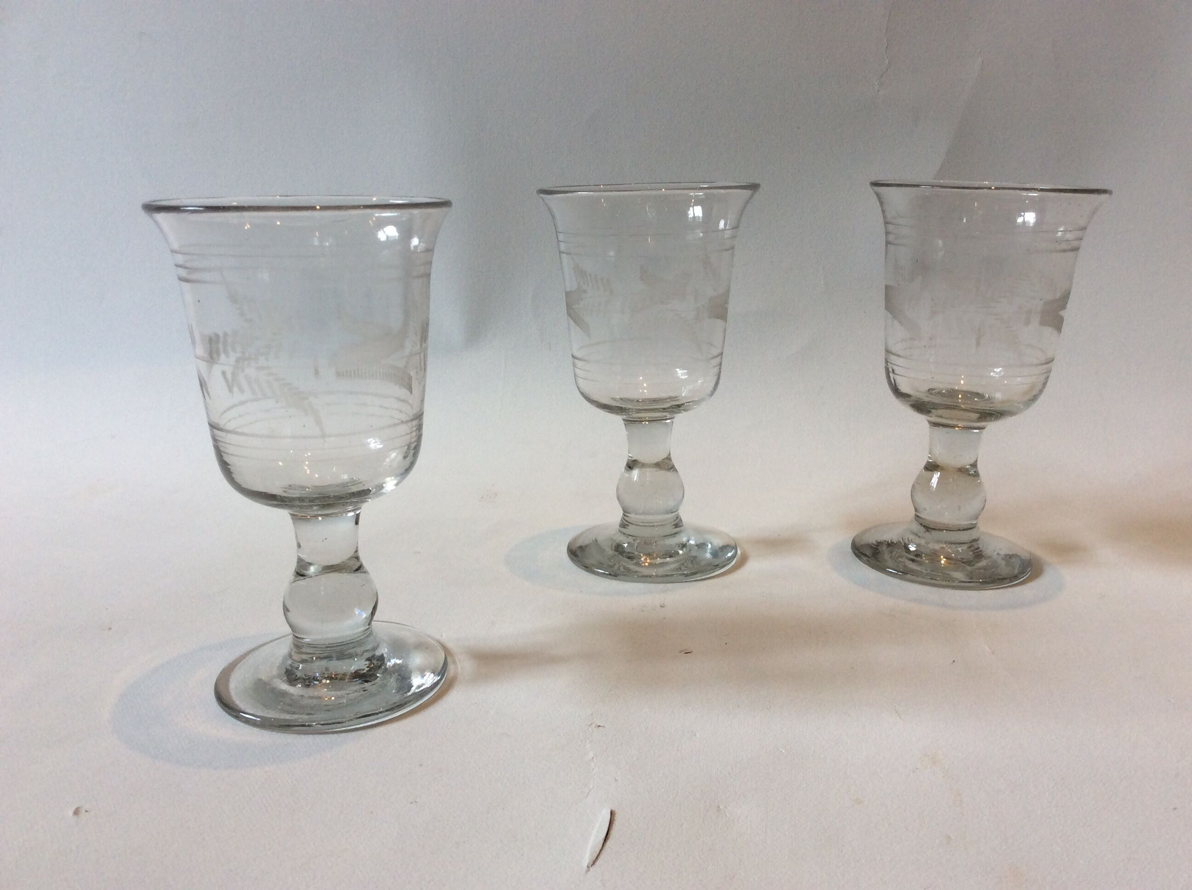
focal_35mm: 32
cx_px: 596
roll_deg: +1.8
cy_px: 445
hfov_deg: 56.9
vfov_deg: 44.1
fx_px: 1100
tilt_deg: -16.2
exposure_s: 1/50
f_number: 2.4
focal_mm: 3.3
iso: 50
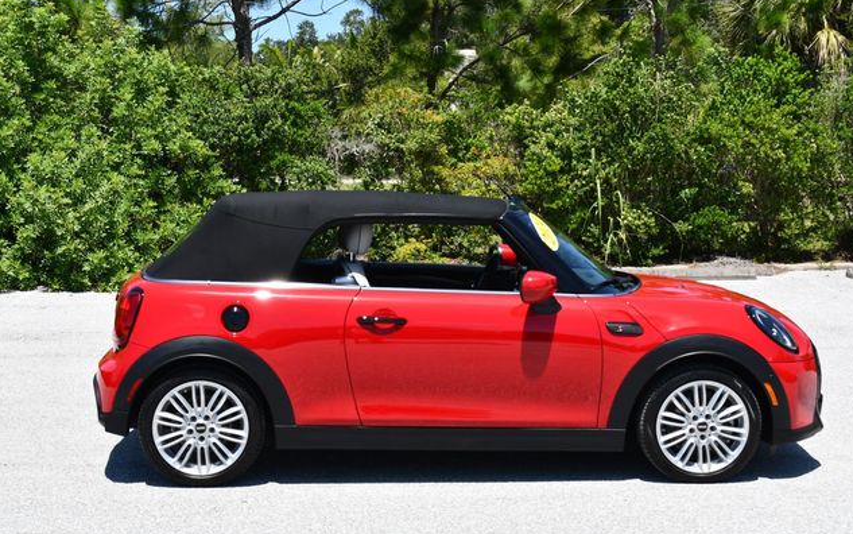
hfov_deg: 31.1
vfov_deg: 19.7
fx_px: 1535
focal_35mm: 66
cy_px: 276
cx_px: 430
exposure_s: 1/250
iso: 140
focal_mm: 32
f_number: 8
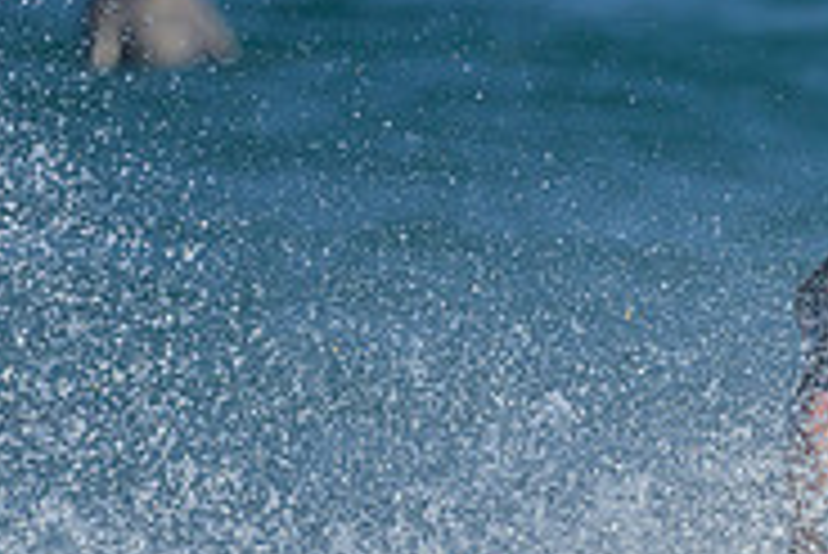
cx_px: 600
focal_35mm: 2916
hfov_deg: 0.7
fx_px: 67119
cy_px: 850
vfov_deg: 0.5
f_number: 6.3
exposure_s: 1/2000
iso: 250
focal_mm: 800
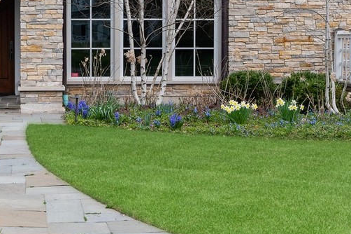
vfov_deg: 14.0
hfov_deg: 21.0
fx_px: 945
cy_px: 45
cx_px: 127
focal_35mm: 97
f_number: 8
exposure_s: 1/90
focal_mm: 30
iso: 200
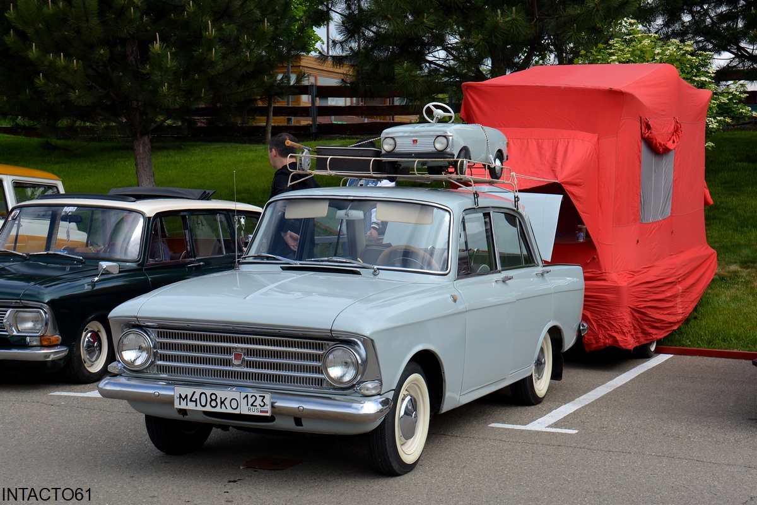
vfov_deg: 23.8
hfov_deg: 35.1
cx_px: 378
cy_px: 252
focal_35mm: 57
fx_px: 1198
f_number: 8
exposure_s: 1/250
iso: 100
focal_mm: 38
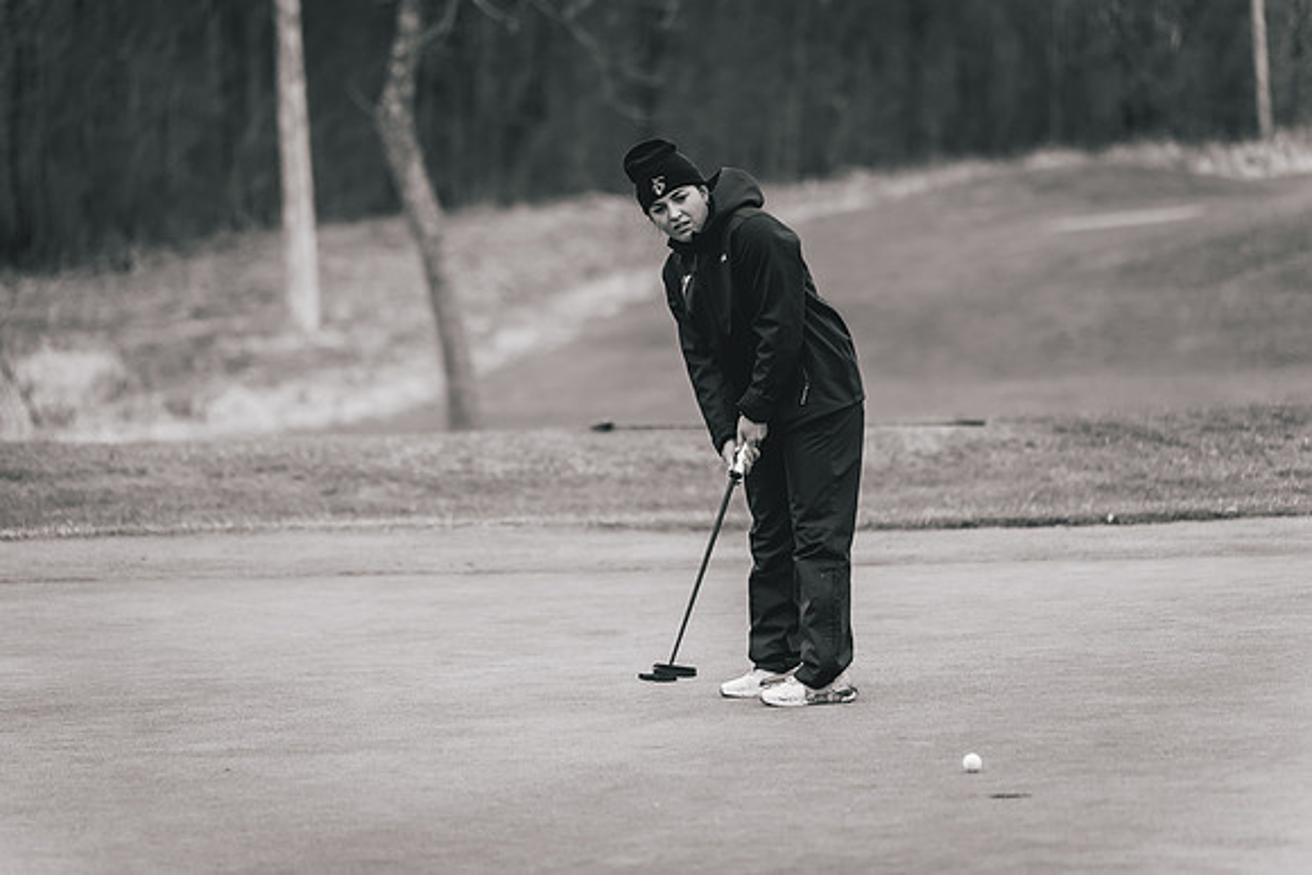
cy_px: 408
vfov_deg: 8.3
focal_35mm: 166
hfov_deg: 12.4
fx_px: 6037
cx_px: 599
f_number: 2.8
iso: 640
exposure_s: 1/4000
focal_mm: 150
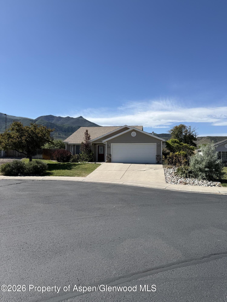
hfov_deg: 56.8
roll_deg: -0.6
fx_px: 210
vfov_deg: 71.6
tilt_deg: +1.0
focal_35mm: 24
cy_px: 151
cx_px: 114
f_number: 1.78
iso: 80
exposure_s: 1/5319
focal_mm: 6.76
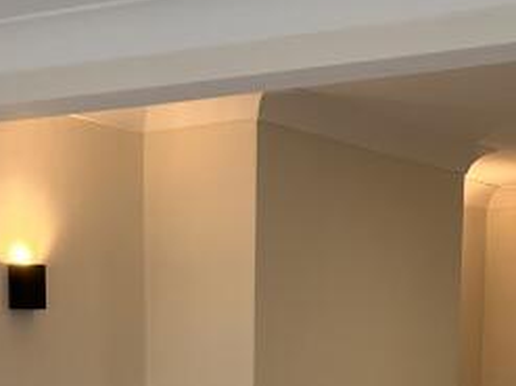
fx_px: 1609
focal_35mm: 108
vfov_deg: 12.6
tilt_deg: -10.5
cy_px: 668
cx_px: 117
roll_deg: +1.5
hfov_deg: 18.1
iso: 40
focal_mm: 5.7
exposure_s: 1/196
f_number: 1.5
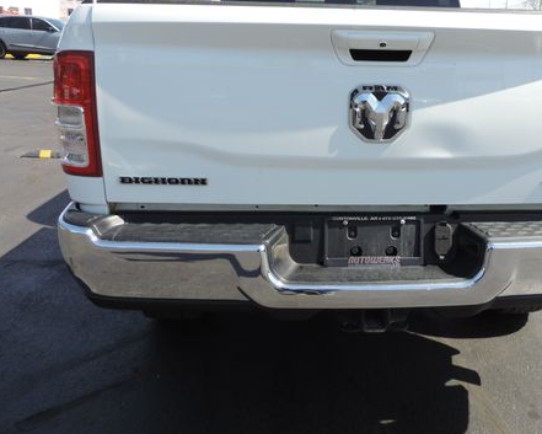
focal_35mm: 34
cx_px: 358
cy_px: 165
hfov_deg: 51.9
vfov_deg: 43.1
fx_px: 546
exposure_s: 1/640
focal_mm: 4.3
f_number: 3
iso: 80
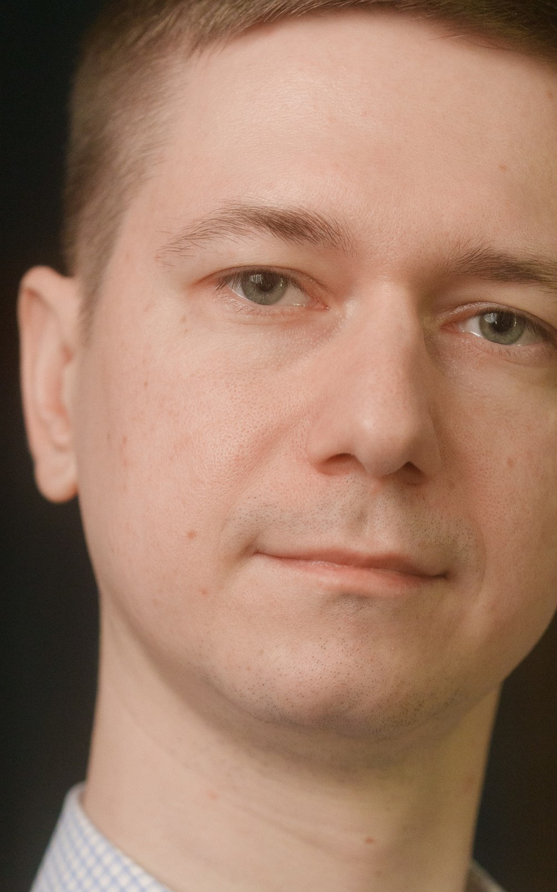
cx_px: 181
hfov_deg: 10.1
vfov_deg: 15.8
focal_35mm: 130
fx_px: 3157
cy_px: 851
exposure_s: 1/200
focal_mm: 50
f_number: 2.2
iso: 1000
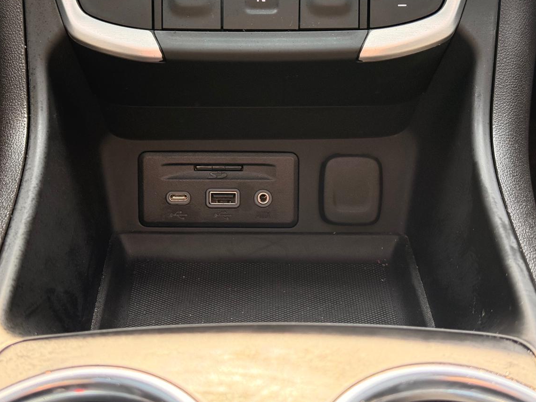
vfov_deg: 27.0
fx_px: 836
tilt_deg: -31.4
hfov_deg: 35.5
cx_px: 247
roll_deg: -1.0
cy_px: 190
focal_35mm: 54
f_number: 1.78
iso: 160
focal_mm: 6.76
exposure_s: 1/150
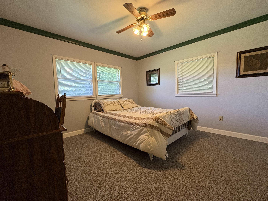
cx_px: 127
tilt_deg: -2.8
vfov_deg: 81.7
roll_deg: +1.5
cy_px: 102
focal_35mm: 15
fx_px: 116
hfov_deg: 98.1
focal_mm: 2.22
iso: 160
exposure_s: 1/60
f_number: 2.2
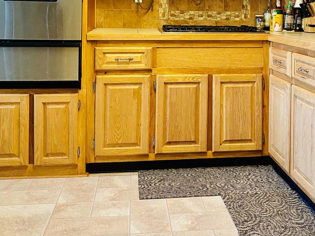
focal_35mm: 49
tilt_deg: +0.1
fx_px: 446
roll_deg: -1.2
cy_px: 27
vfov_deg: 28.6
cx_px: 204
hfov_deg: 38.6
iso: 320
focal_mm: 4.25
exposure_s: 1/60
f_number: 1.8
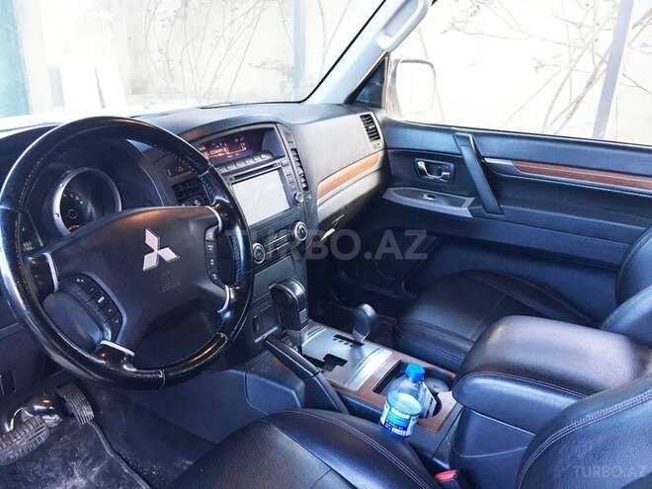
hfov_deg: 61.7
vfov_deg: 48.2
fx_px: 546
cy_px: 244
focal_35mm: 29
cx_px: 326
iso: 125
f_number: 2.2
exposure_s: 1/33
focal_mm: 4.15
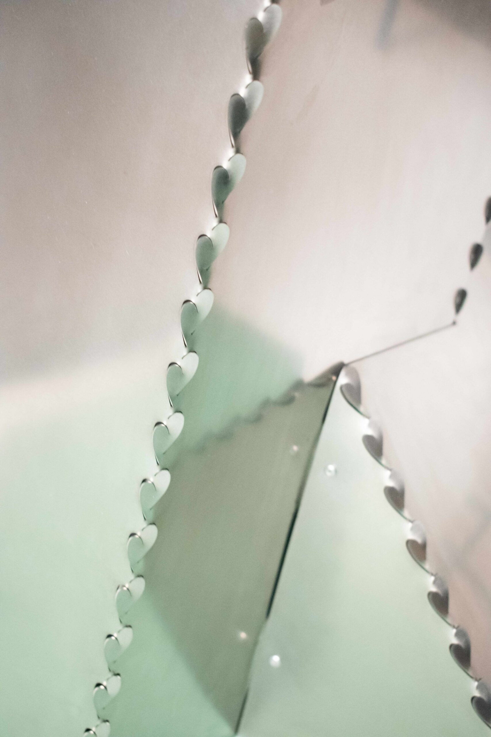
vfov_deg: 36.9
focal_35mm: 54
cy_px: 368
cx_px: 246
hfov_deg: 25.1
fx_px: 1105
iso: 3200
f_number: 4.8
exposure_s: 1/30
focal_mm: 36
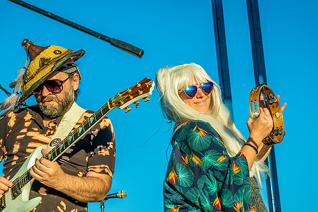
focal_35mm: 116
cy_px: 121
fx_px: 1025
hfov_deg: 17.6
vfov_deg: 11.8
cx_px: 126
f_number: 7.1
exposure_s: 1/320
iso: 100
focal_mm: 61
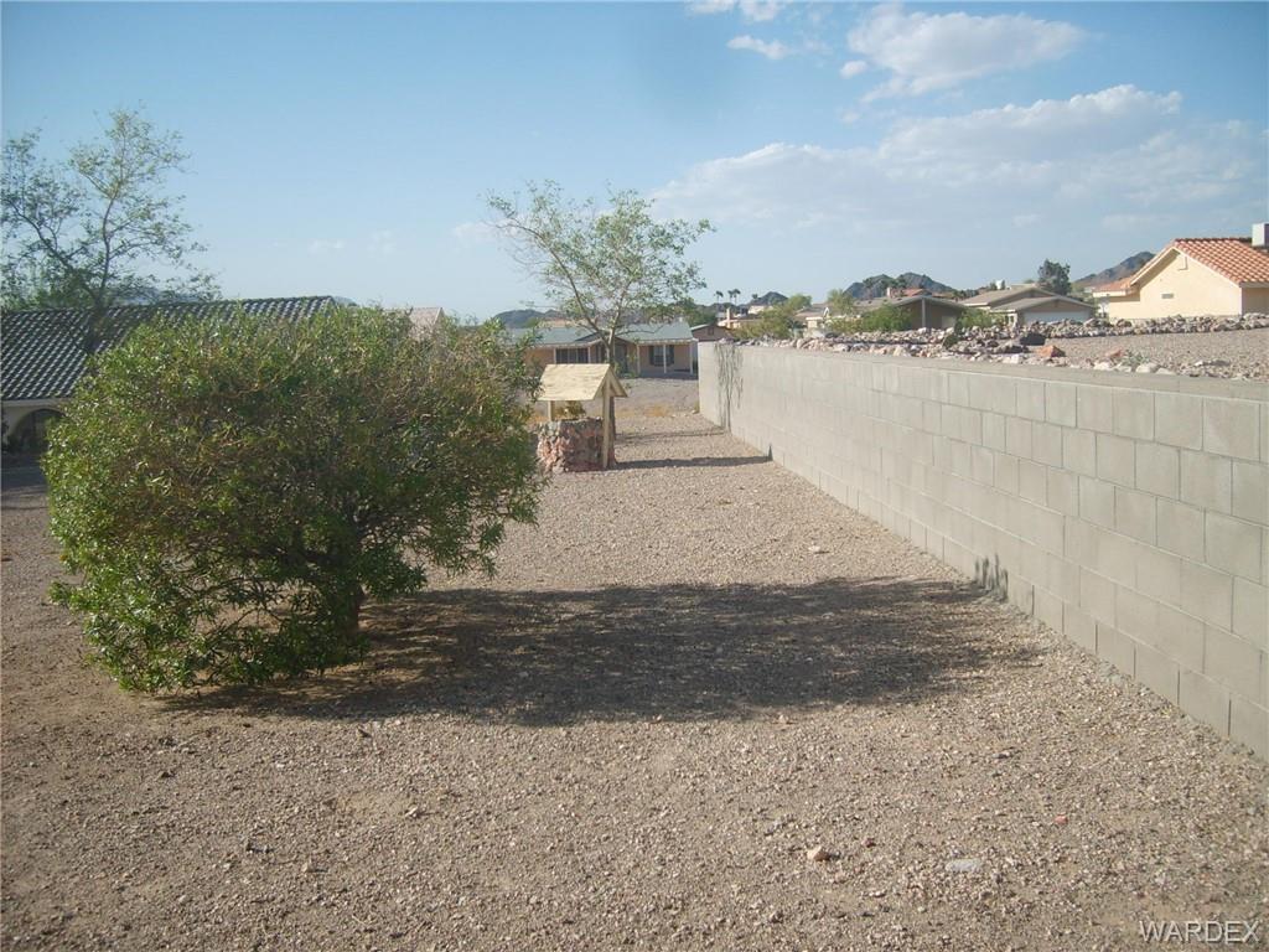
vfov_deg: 40.7
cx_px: 634
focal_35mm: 35
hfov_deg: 52.6
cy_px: 476
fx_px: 1283
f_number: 7.1
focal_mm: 5.8
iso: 50
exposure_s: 1/250
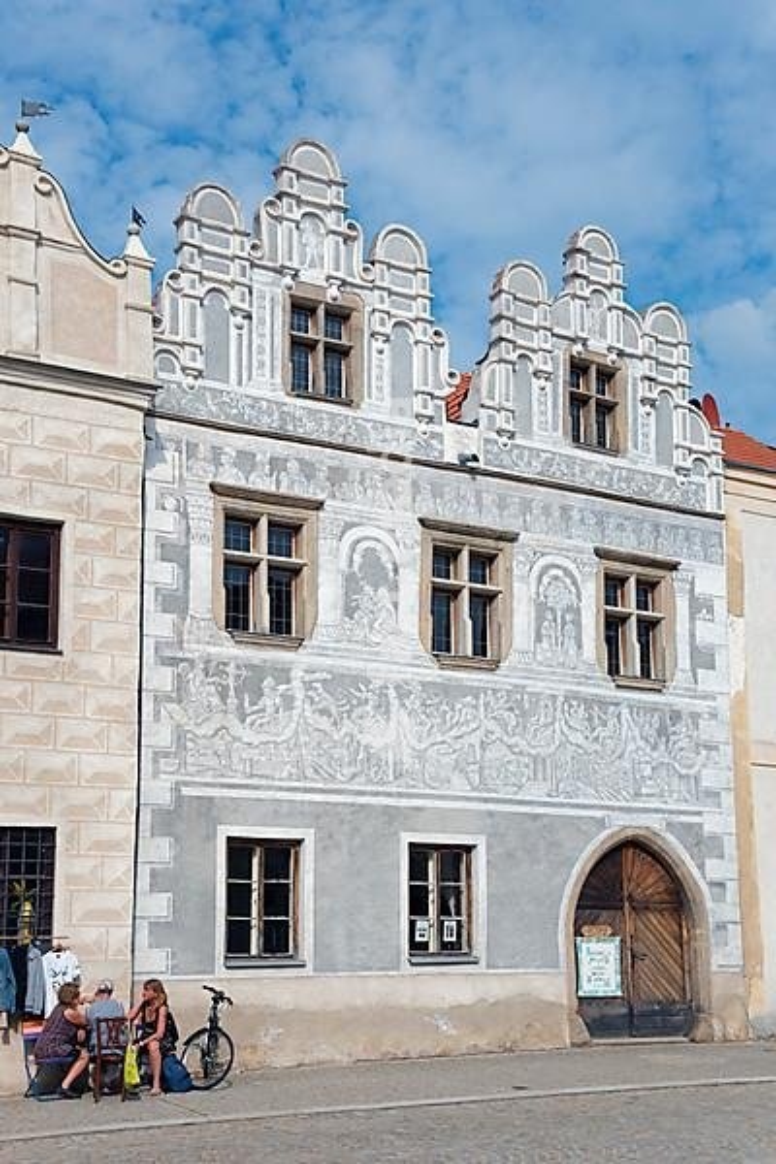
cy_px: 582
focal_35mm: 44
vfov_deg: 44.5
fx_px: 1423
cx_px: 388
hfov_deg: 30.5
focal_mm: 44
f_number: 9
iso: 100
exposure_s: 1/320
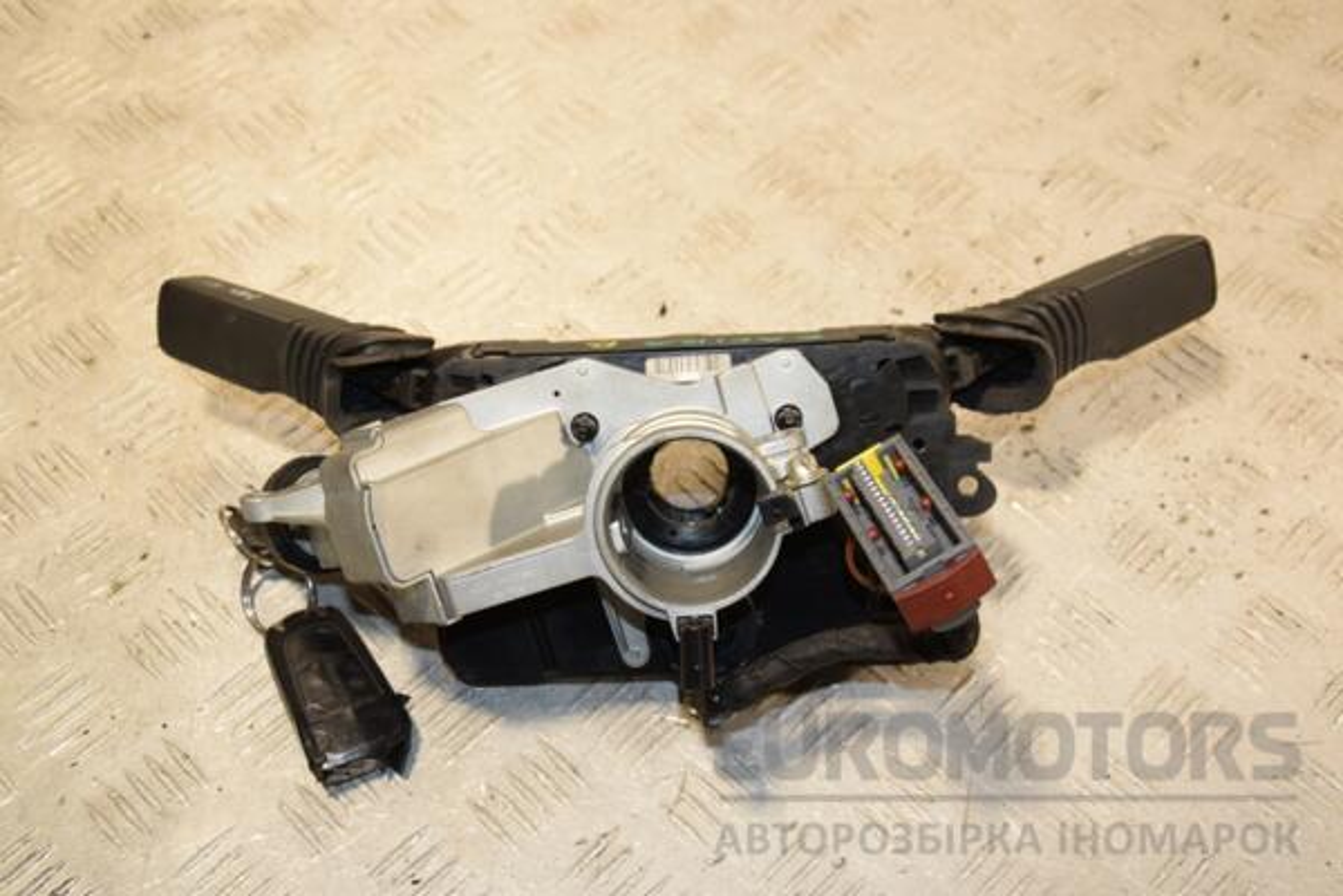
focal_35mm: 48
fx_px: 1791
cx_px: 672
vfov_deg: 28.1
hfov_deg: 41.1
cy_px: 448
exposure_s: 1/200
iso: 800
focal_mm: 32
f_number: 6.3
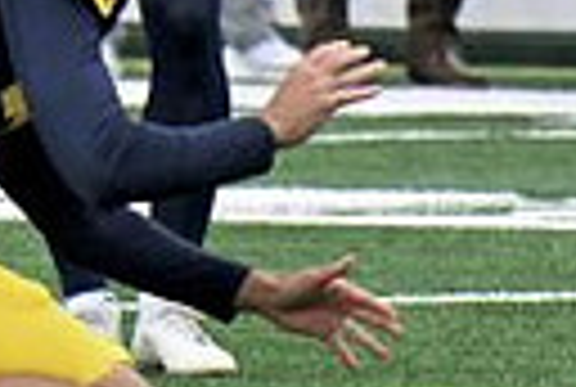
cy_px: -272
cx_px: 176
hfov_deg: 1.2
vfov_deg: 0.8
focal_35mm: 1762
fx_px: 28258
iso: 2500
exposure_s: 1/1250
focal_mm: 260
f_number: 5.6
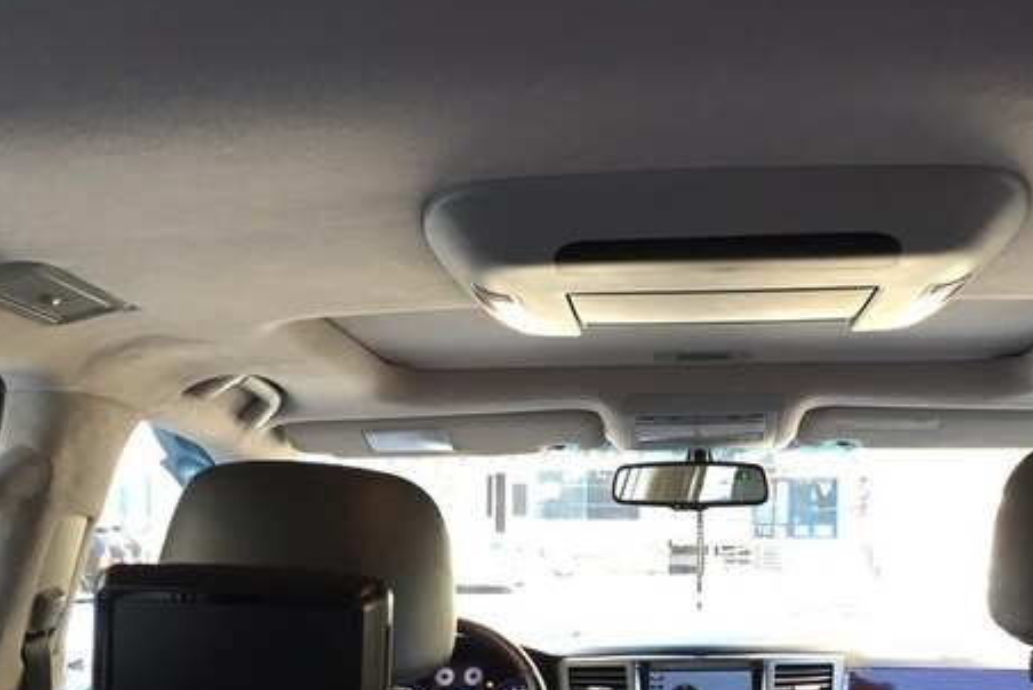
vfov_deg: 29.8
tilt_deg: +0.0
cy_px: 556
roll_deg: +0.0
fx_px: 1263
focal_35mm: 44
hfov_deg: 43.9
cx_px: 676
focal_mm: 4.15
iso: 100
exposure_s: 1/33
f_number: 2.2
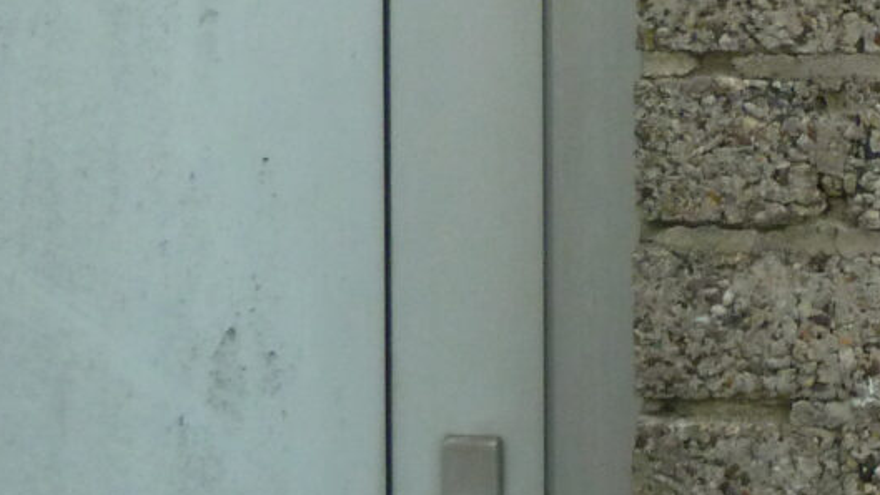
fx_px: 3805
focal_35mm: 163
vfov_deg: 7.2
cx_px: 1449
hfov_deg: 12.3
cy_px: -488
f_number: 3.7
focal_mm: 7.3
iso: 200
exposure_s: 1/250
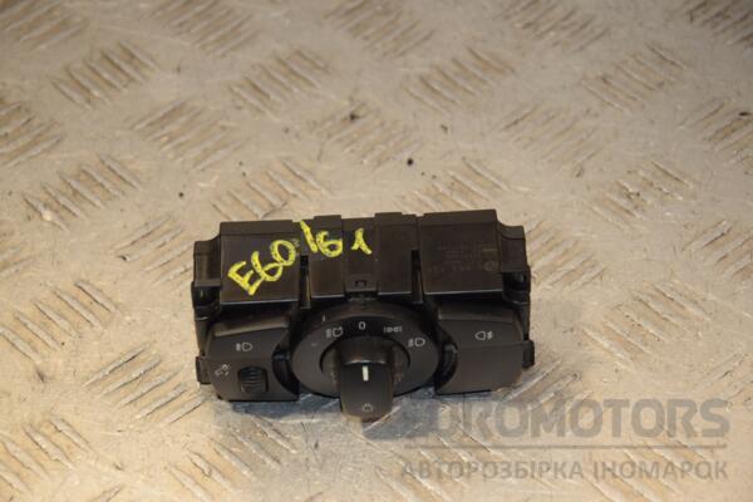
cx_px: 376
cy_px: 251
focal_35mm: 135
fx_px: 2824
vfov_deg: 10.2
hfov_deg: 15.2
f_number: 7.1
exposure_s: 1/200
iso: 800
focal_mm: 90
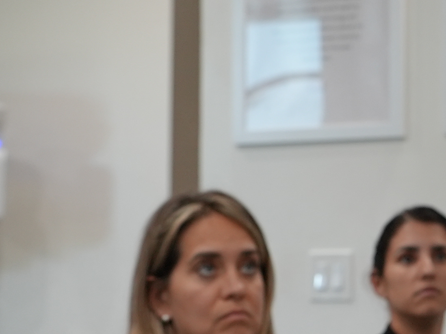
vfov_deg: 11.4
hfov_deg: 14.1
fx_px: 1675
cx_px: 687
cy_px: 141
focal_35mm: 130
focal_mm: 35
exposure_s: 1/160
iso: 1250
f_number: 4
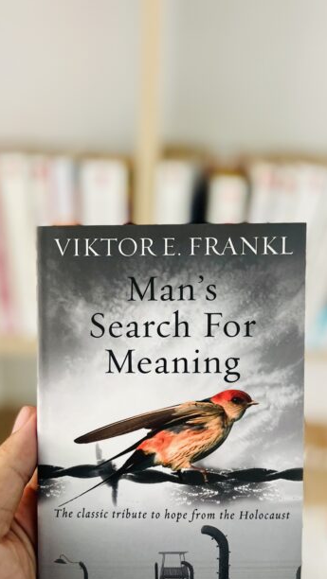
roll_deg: -1.3
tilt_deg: -26.1
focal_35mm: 37
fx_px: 569
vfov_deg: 53.1
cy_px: 377
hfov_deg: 32.0
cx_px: 145
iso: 160
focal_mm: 5.7
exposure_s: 1/60
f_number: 1.5
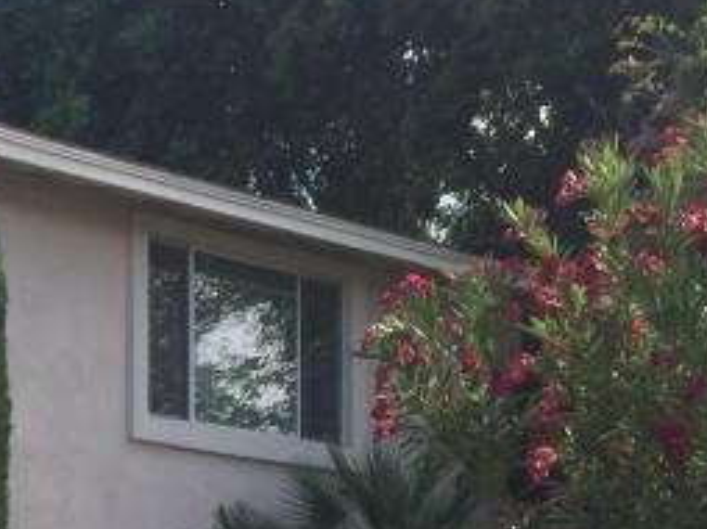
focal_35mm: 117
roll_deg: +1.9
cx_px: -392
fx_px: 2387
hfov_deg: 15.4
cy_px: 766
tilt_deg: -1.6
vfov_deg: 12.1
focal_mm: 4.15
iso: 32
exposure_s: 1/684
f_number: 2.2
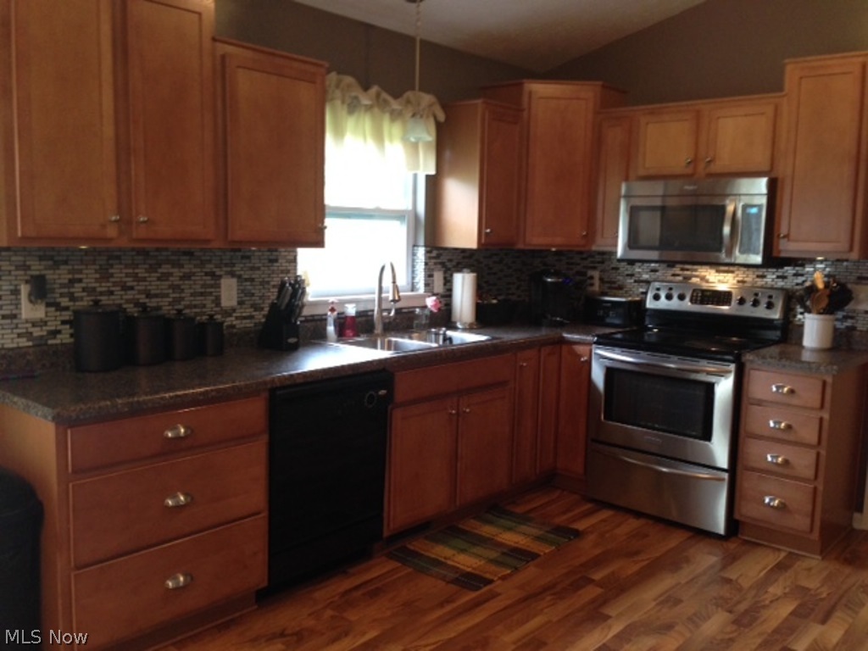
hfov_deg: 55.4
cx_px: 434
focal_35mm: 33
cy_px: 326
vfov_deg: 42.9
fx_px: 827
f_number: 2.4
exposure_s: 1/20
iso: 160
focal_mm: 4.12
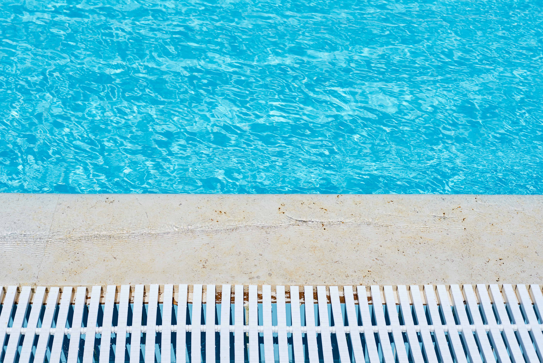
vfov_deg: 27.0
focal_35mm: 50
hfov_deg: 39.6
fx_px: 754
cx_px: 272
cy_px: 182
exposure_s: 1/800
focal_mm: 50
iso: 50
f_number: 7.1
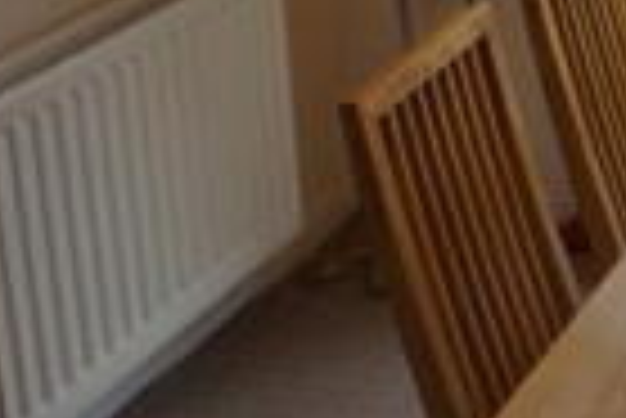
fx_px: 1967
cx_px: 1121
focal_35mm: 113
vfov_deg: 11.9
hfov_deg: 15.6
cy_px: -65
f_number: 4
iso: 125
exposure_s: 1/60
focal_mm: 16
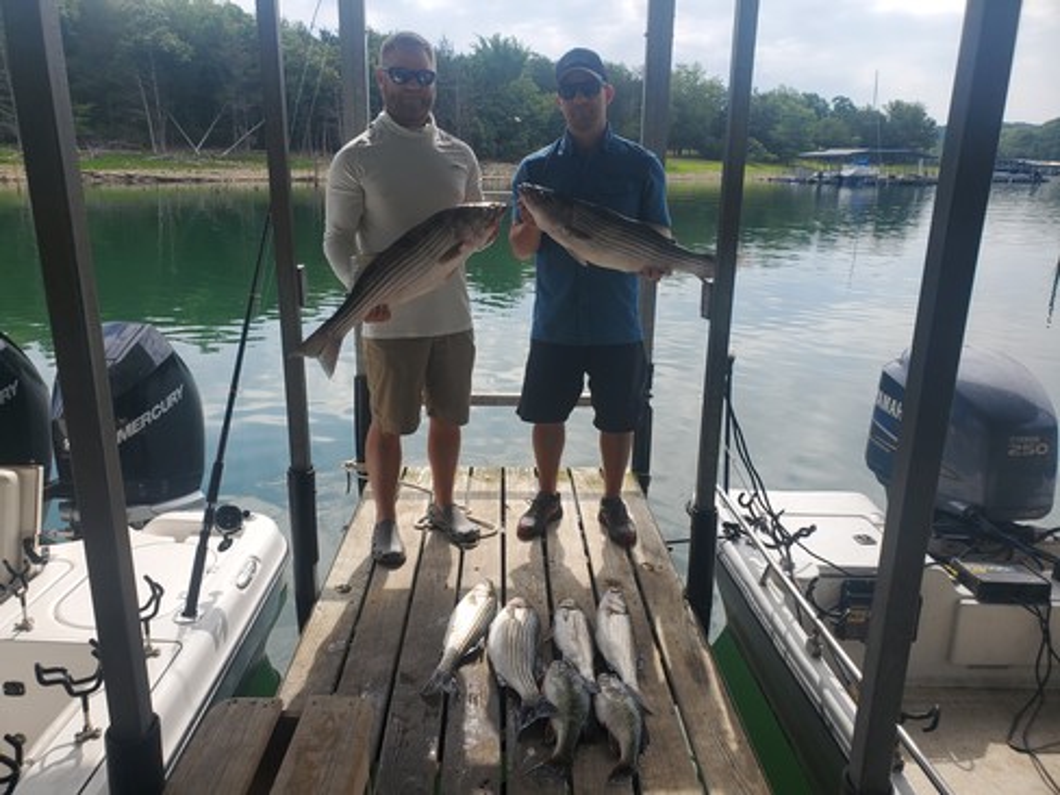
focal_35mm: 26
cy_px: 398
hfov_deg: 67.3
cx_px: 530
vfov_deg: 53.1
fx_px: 796
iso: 50
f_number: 2.4
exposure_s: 1/1238
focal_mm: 4.3
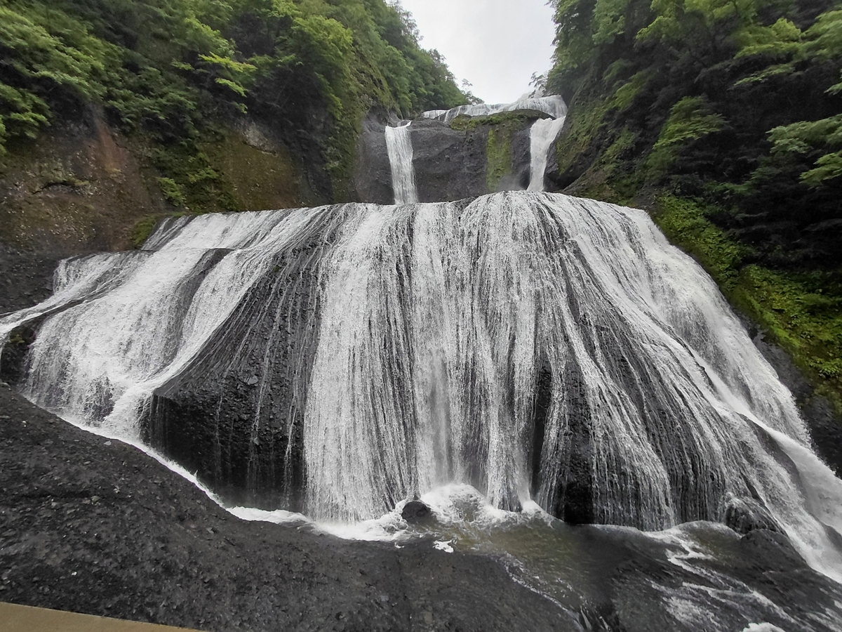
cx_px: 421
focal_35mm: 16
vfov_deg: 78.1
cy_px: 316
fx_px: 389
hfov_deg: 94.5
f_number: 2.2
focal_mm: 1.64
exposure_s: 1/323
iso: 40
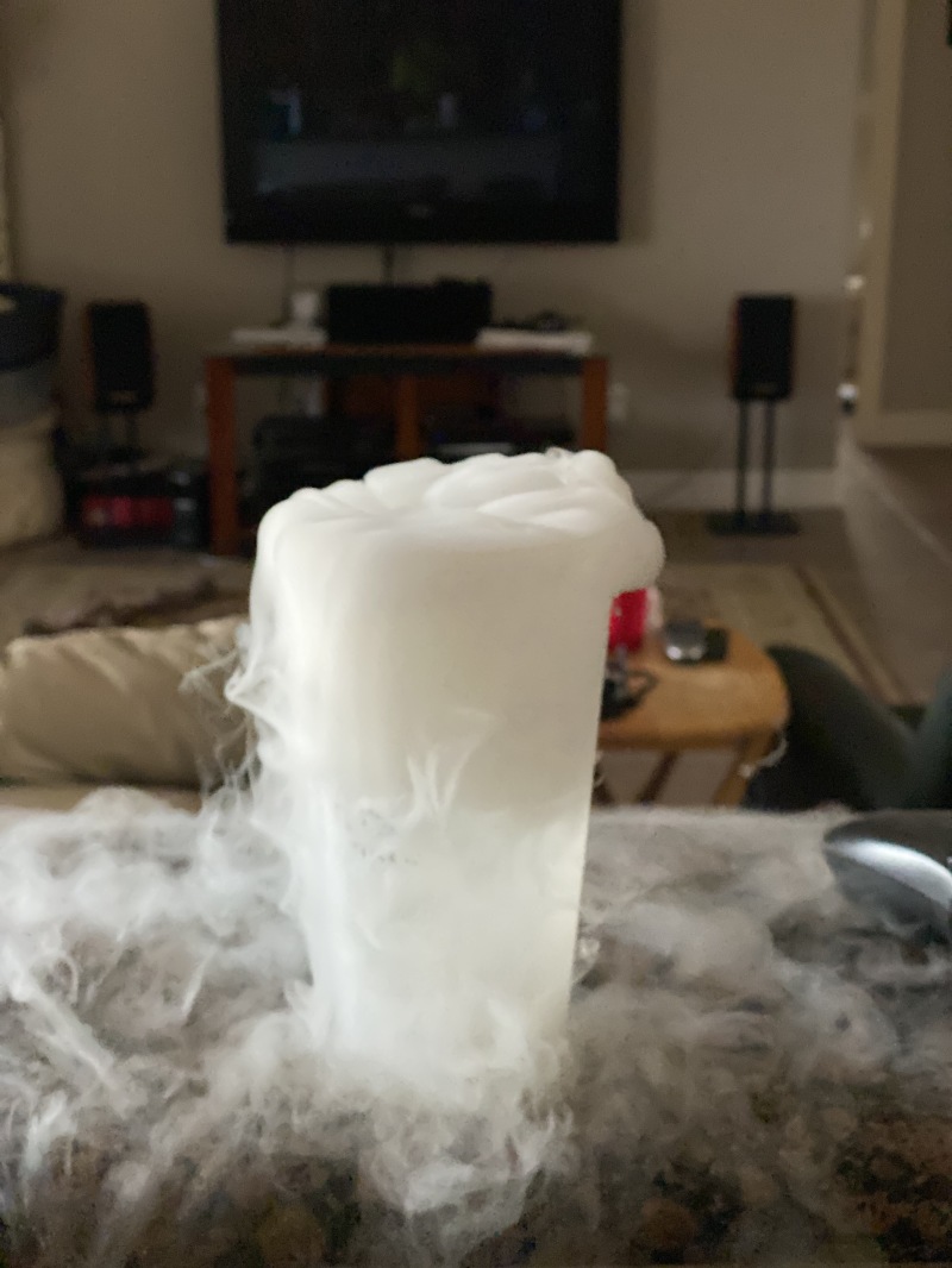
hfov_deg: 28.0
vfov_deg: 36.8
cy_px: 634
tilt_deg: -15.5
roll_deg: -0.1
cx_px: 476
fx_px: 1906
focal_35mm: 52
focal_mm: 6
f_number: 2
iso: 250
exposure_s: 1/122
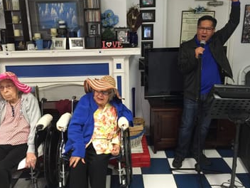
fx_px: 238
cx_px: 120
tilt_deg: -14.0
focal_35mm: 33
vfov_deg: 42.9
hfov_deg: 55.3
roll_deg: +1.7
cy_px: 85
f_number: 2.2
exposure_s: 1/15
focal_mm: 4.15
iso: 100
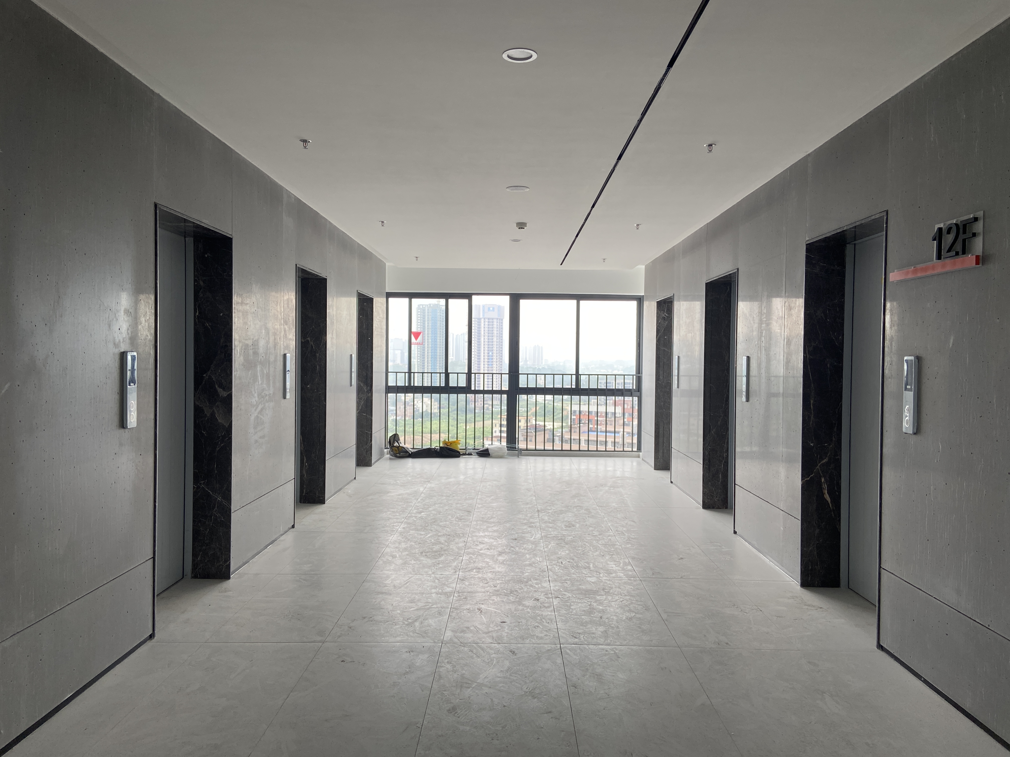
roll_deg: -0.8
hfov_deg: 67.3
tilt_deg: -2.4
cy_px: 378
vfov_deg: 53.1
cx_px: 505
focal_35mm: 26
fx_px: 759
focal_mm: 4.25
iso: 32
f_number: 1.8
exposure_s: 1/122
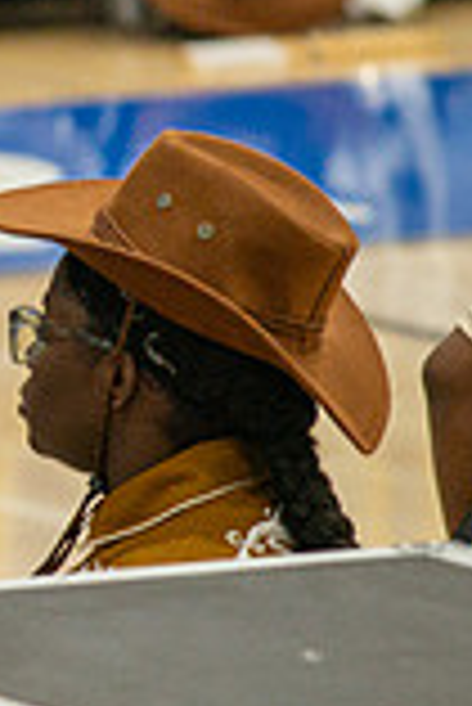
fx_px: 19190
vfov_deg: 2.1
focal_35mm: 978
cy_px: 229
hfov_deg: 1.4
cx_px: -732
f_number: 4
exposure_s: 1/500
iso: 3200
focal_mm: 200
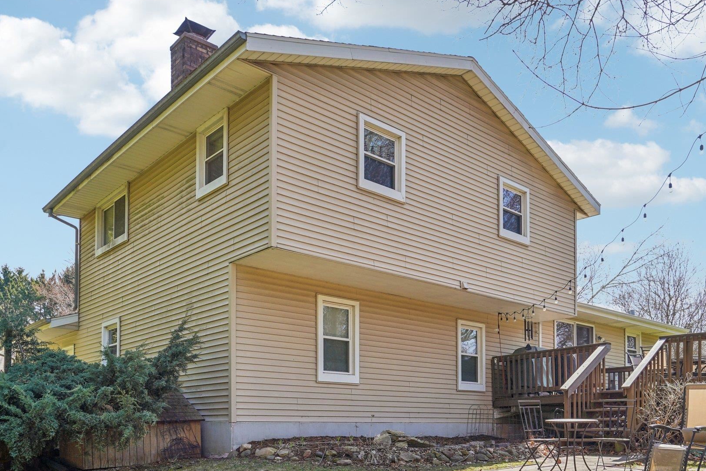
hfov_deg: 63.4
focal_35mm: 29
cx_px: 403
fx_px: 569
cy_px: 228
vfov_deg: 45.0
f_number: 8
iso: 100
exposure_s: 1/200
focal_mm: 23
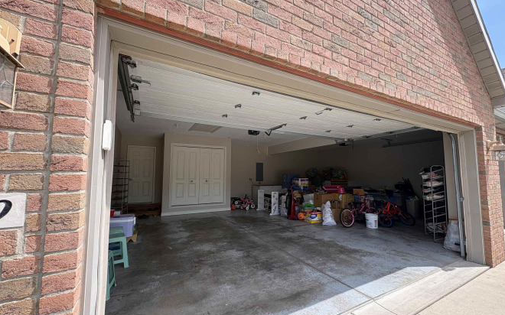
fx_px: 206
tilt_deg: +5.1
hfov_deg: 101.5
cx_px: 254
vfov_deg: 74.7
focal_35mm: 15
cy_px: 161
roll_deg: +0.4
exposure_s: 1/361
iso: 40
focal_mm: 2.22
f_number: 2.2
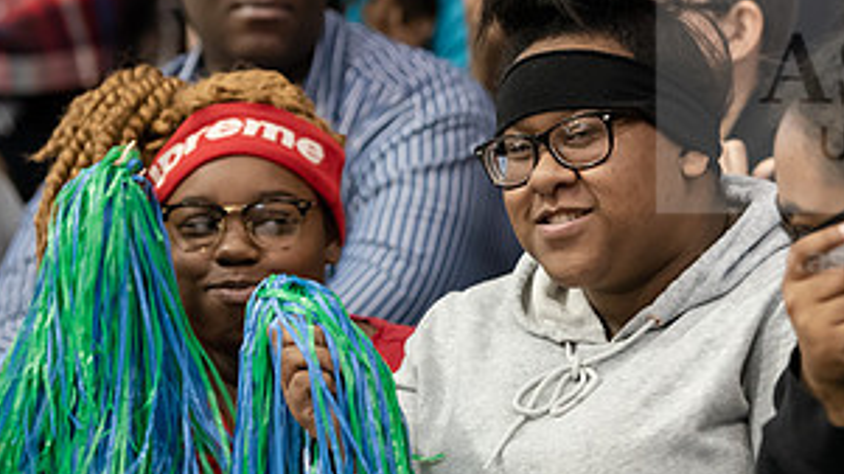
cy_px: 318
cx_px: 572
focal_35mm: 226
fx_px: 5056
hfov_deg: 9.5
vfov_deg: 5.4
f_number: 3.2
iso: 4000
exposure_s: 1/200
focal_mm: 112
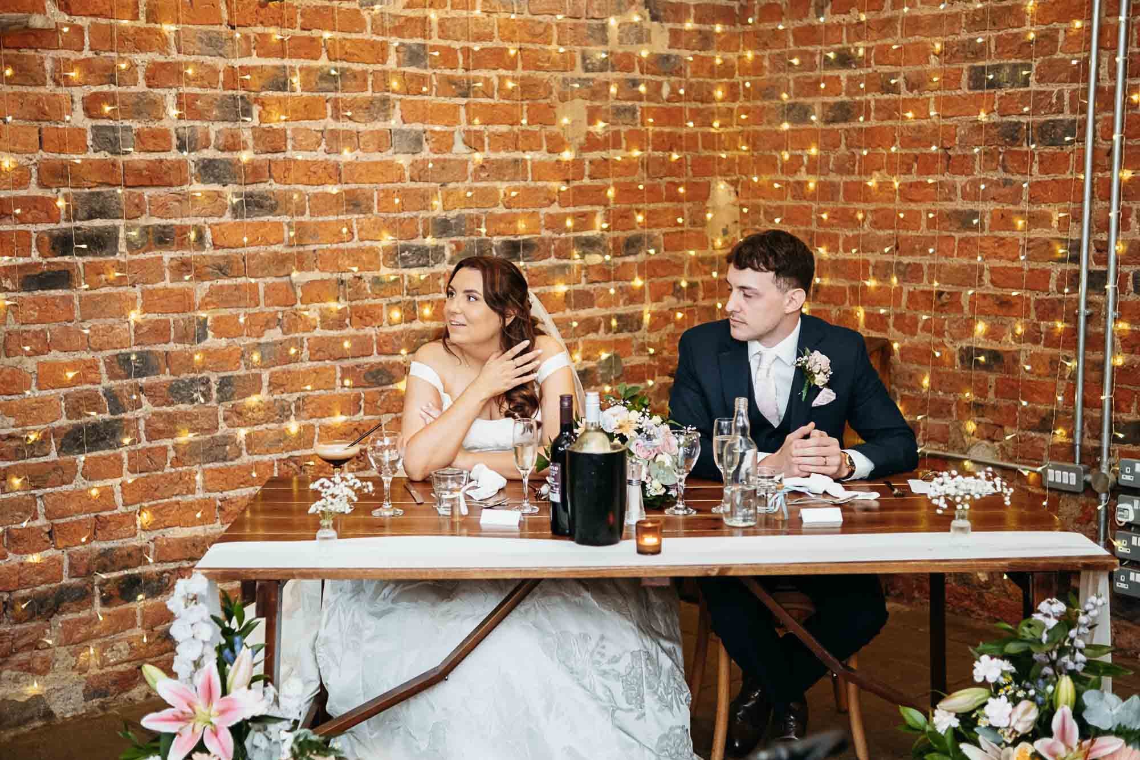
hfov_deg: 39.2
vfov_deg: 26.7
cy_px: 380
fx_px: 1601
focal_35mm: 51
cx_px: 570
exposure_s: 1/125
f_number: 1.4
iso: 800
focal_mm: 33
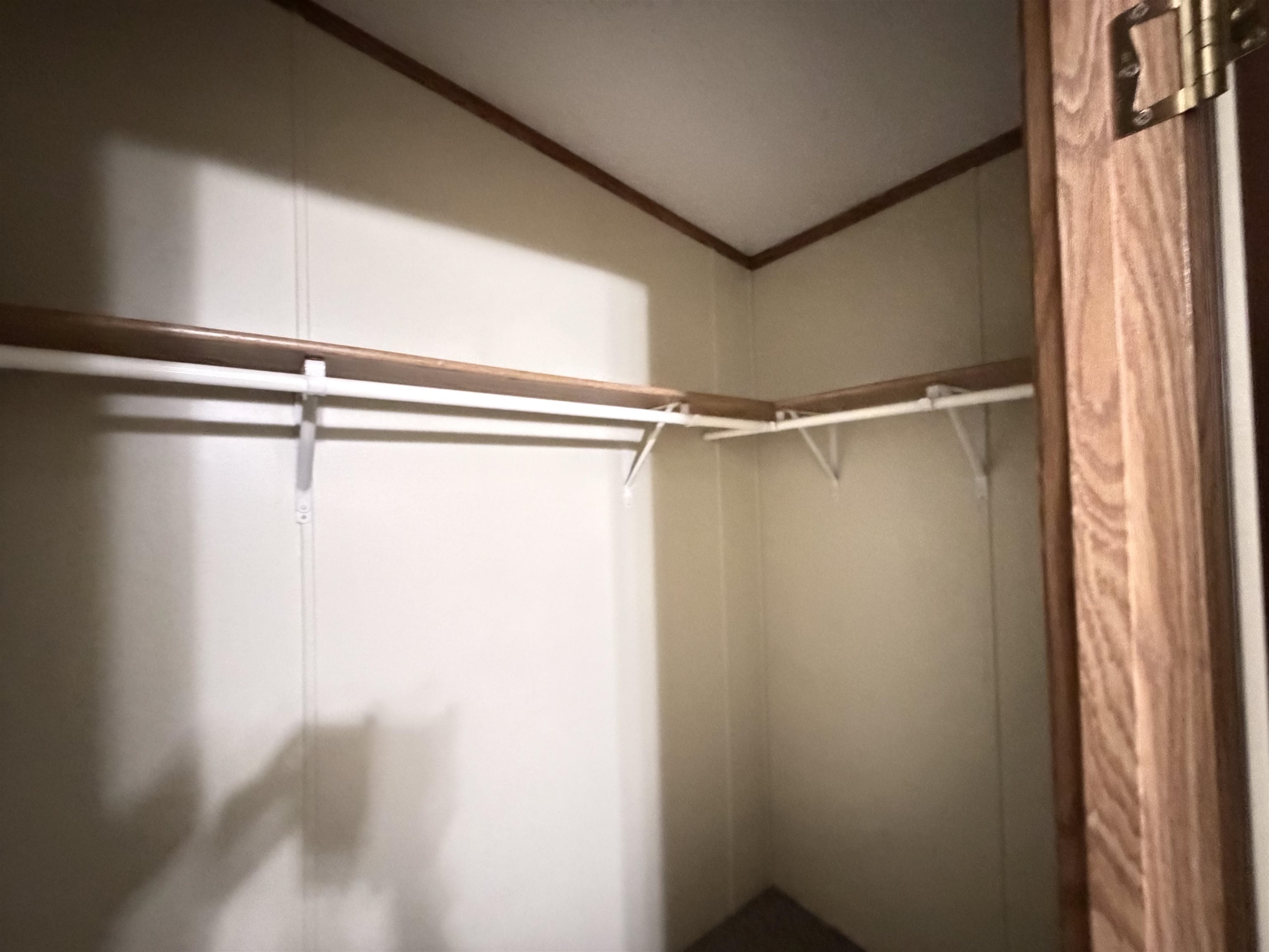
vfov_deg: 85.7
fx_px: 513
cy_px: 476
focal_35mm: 14
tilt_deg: +2.0
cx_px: 634
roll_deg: +2.1
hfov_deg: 102.1
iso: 3200
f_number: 2.2
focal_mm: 2.22
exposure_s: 1/30
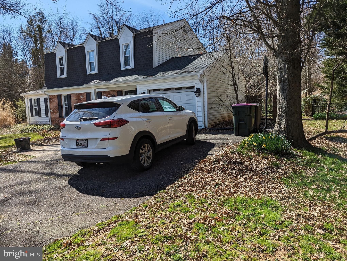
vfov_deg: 56.9
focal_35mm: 24
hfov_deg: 71.5
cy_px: 130
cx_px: 174
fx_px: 241
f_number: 1.85
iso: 38
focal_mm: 6.81
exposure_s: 1/1529
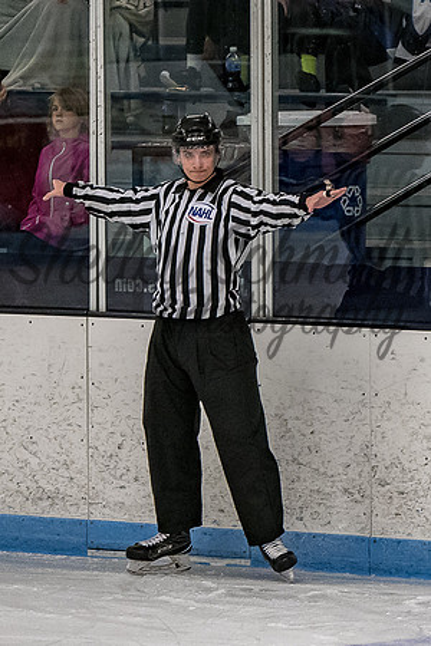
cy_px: 261
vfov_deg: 4.5
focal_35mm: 460
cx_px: 211
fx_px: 8259
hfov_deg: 3.0
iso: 2500
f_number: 4
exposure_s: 1/800
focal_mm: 125
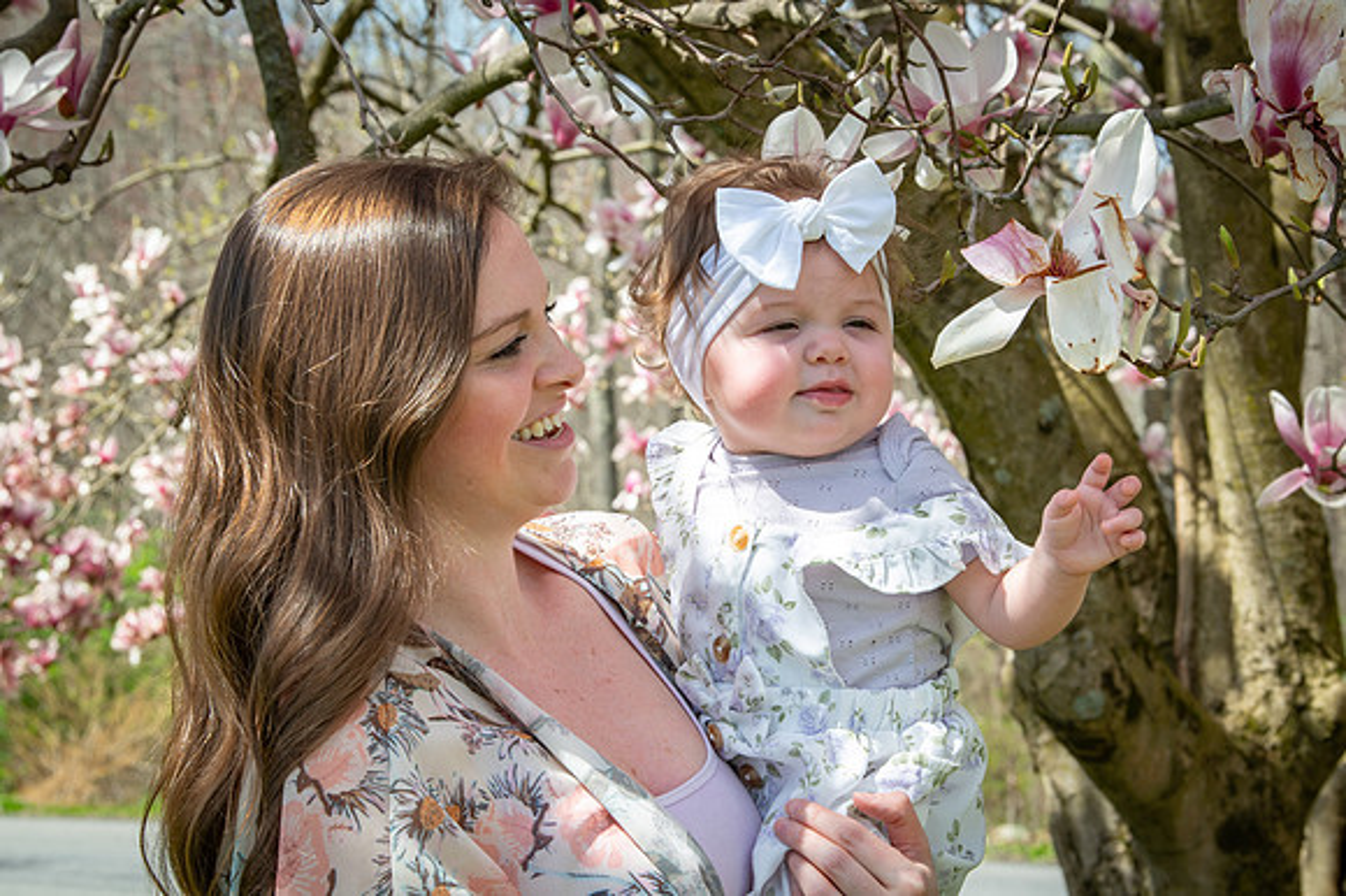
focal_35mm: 106
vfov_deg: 12.9
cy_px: 420
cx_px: 716
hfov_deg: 19.2
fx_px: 3973
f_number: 14
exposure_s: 1/200
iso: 500
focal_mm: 100
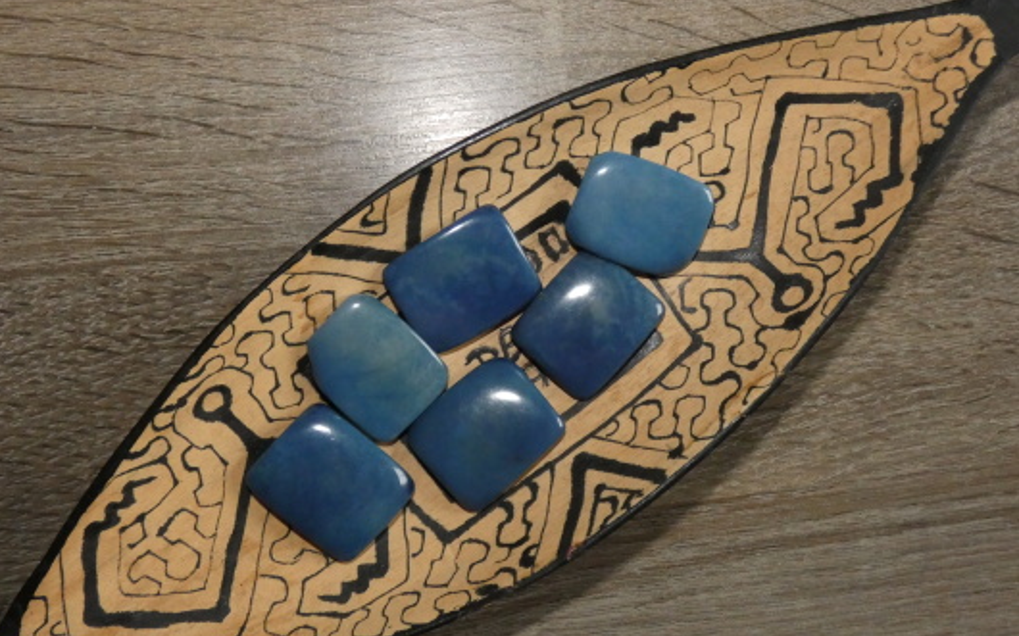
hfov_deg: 59.7
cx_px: 509
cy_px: 350
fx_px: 888
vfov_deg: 39.4
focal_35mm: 32
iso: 800
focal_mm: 5.3
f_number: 3.3
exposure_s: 1/60
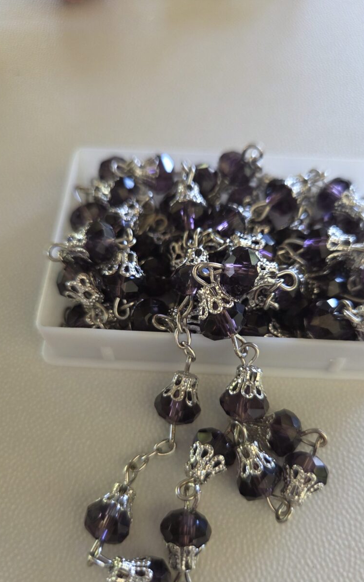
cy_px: 313
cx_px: 205
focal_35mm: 27
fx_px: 429
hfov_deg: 45.9
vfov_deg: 68.3
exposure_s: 1/100
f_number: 1.8
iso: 125
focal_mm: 5.4
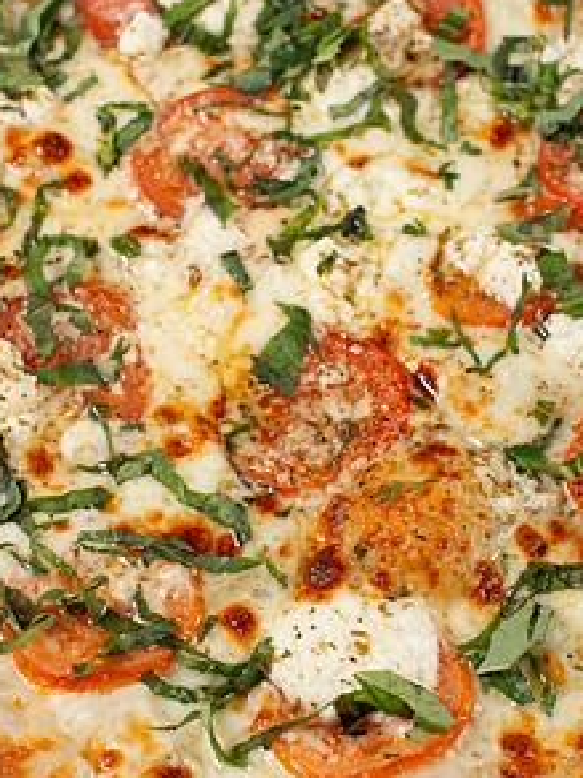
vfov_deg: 26.3
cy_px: 400
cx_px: 242
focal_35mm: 74
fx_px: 1662
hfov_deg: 19.9
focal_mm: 50
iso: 200
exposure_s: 1/125
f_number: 7.1
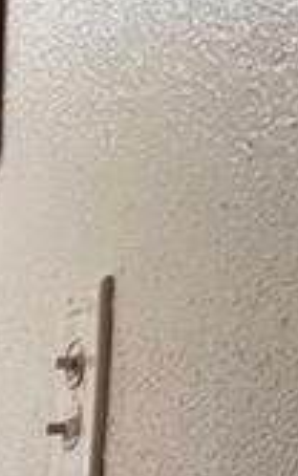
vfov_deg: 31.7
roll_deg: -0.8
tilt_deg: -2.4
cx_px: -295
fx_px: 688
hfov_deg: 17.6
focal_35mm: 53
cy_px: 573
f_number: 1.8
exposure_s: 1/60
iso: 125
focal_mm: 1.57
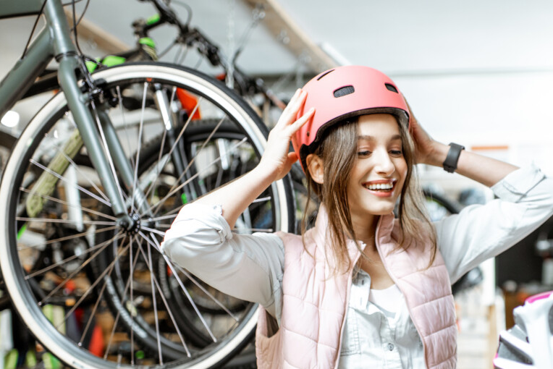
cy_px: 267
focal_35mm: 55
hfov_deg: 35.7
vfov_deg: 24.4
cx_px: 387
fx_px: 845
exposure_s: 1/200
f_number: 2.2
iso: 320
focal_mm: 35
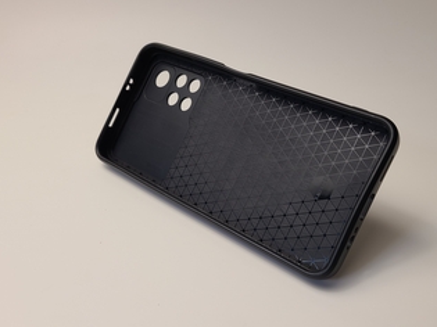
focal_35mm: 33
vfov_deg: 42.8
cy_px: 186
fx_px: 416
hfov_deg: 55.2
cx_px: 243
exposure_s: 1/100
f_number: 1.8
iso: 50
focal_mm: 5.4
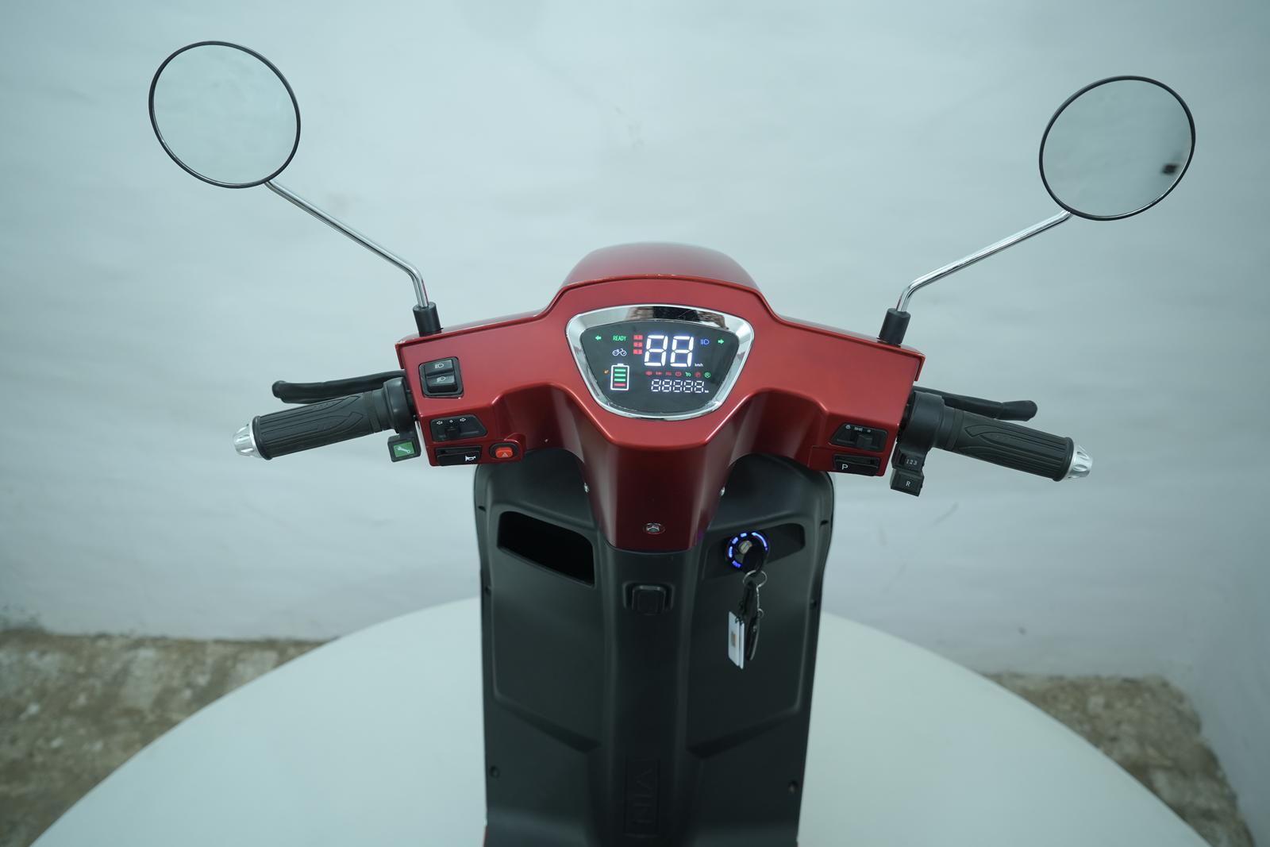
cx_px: 635
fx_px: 1058
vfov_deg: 43.6
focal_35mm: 30
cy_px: 424
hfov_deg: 61.9
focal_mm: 30
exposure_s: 1/100
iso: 640
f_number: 4
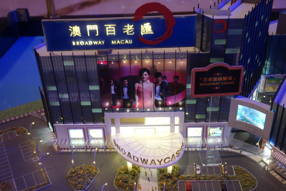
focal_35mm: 43
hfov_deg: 45.4
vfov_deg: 31.2
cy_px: 96
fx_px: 342
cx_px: 143
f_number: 3.2
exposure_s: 1/50
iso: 640
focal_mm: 15.82
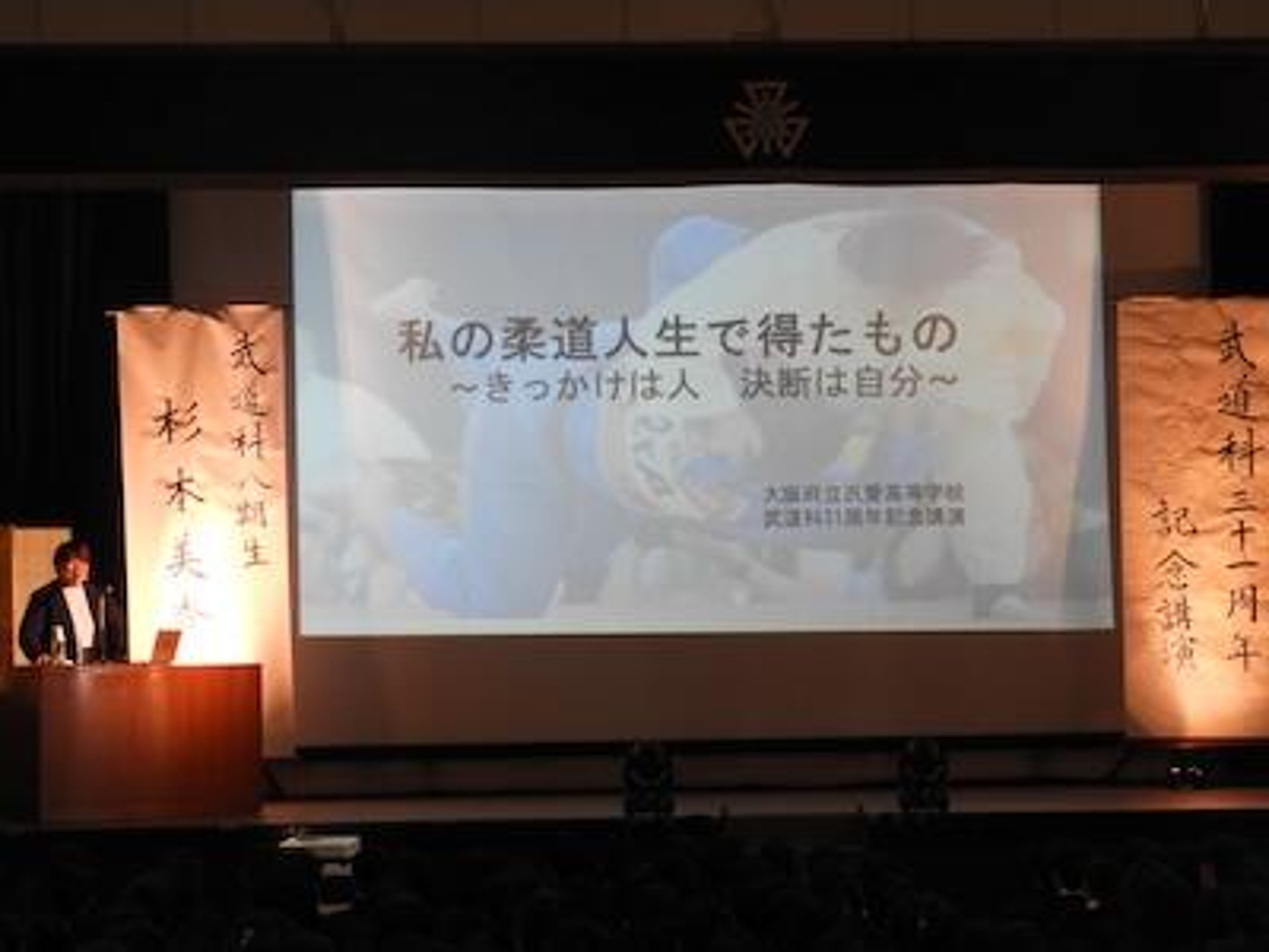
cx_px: 634
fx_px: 4949
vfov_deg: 11.0
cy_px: 476
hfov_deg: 14.6
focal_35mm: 135
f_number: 5
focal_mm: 24.2
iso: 400
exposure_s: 1/15
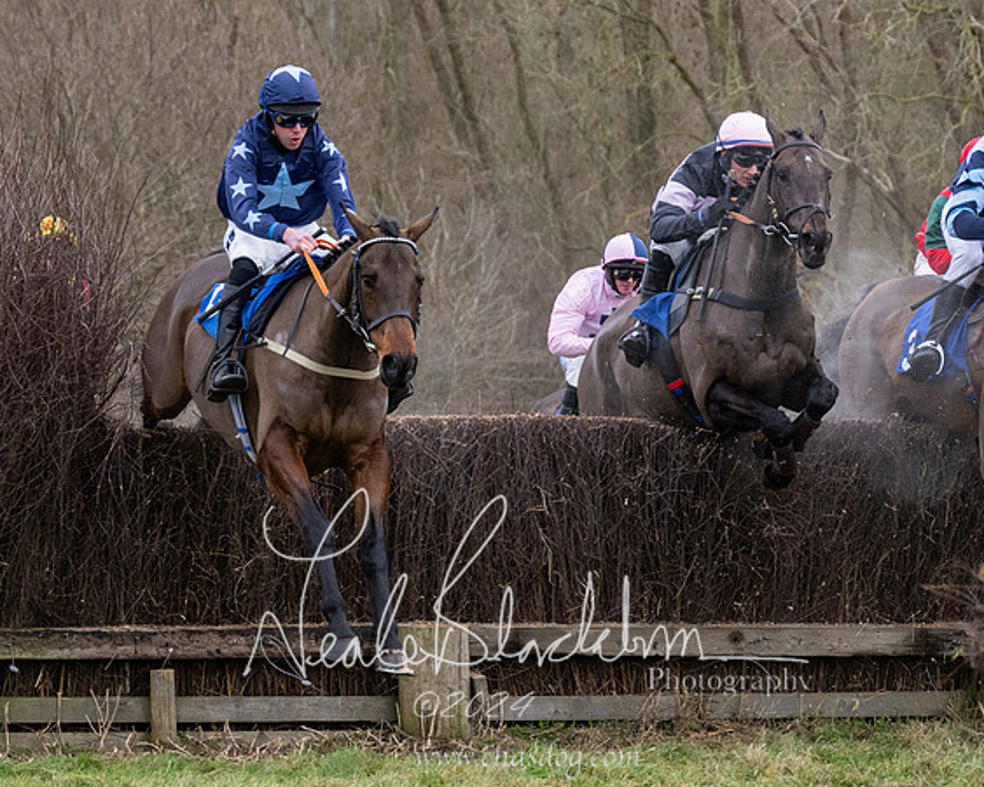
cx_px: 657
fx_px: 6566
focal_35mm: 226
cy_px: 404
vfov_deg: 6.9
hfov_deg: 8.6
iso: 800
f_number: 4
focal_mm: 98
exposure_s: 1/1250
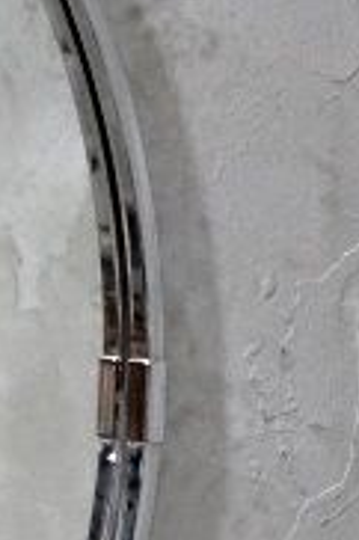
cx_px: -415
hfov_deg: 3.0
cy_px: 317
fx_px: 6714
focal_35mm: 448
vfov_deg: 4.6
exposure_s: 1/60
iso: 4000
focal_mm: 42.9
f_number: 4
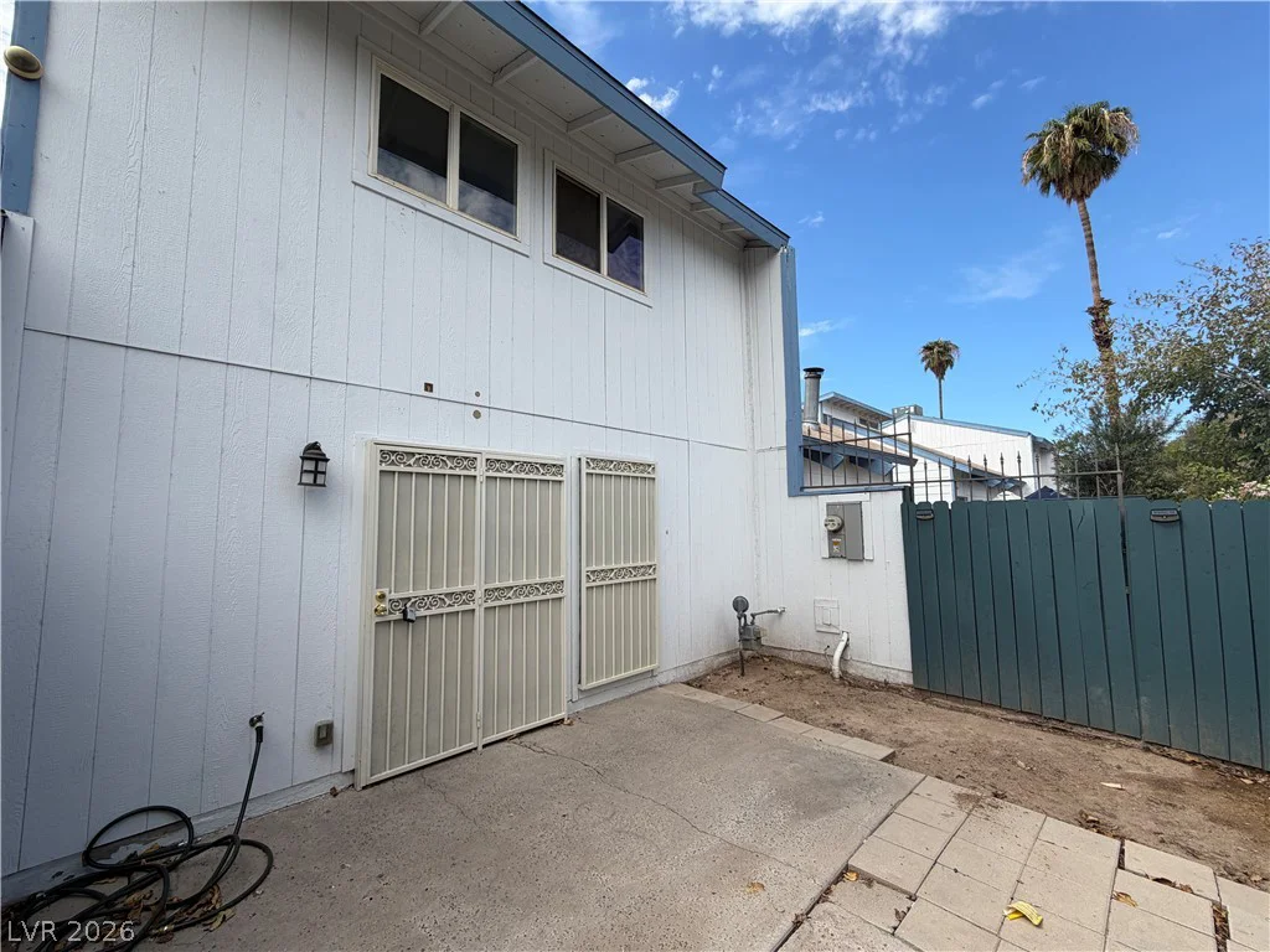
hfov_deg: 102.1
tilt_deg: +5.7
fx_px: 514
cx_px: 635
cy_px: 476
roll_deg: +1.3
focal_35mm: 14
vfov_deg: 85.7
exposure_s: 1/770
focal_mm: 2.22
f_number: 2.2
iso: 40
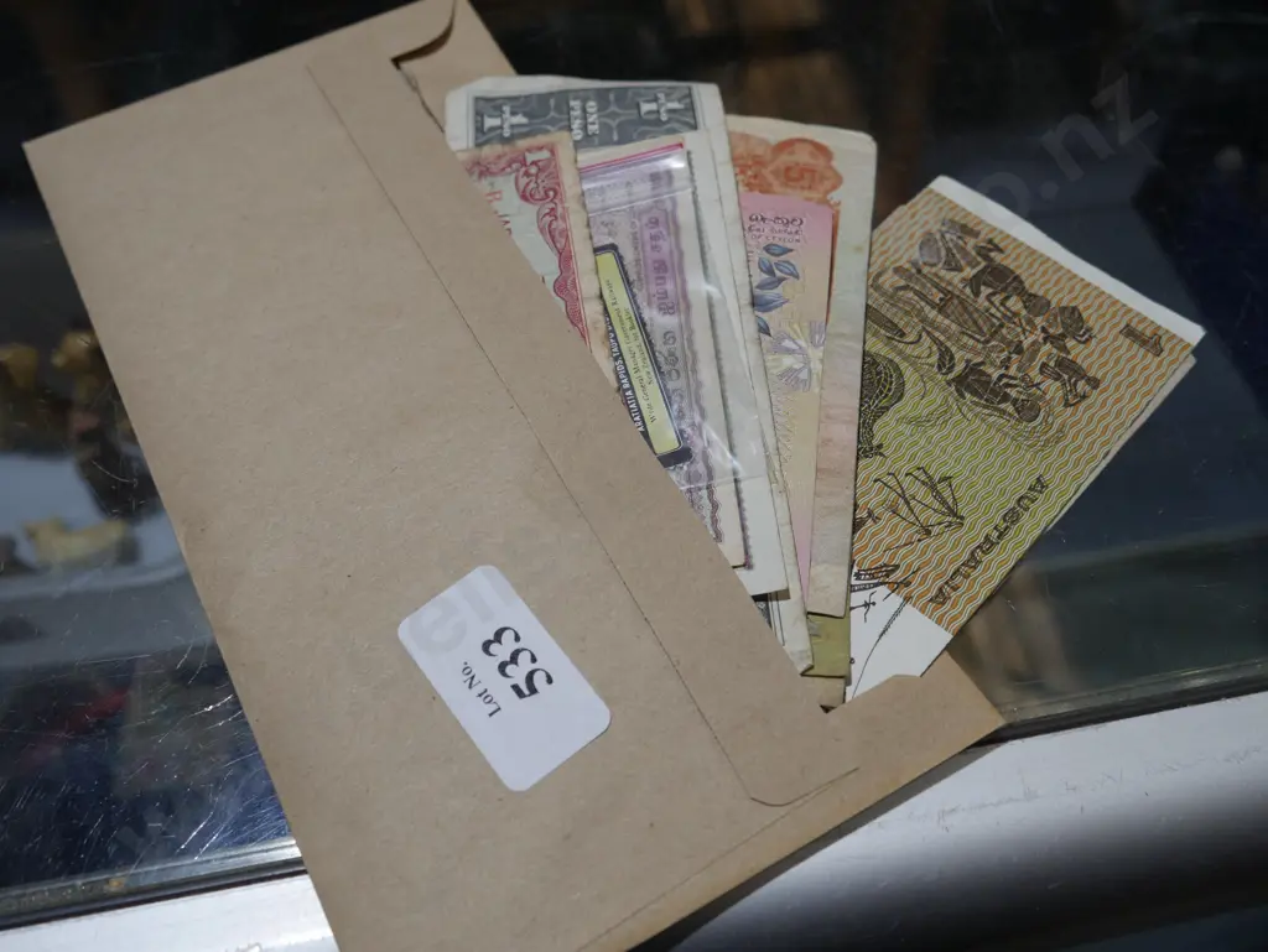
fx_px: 1173
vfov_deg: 44.2
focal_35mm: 32
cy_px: 476
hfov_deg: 56.8
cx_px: 634
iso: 200
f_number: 4.5
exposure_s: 1/125
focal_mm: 16
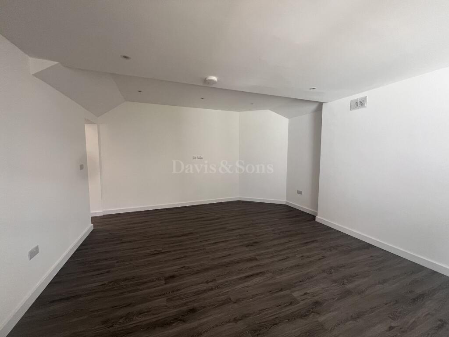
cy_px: 168
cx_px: 224
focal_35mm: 13
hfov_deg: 106.2
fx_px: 169
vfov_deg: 89.9
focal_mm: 1.57
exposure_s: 1/99
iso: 100
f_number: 1.8
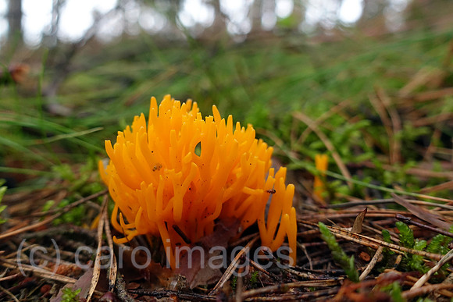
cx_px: 226
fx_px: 302
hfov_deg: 73.7
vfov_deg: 53.2
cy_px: 151
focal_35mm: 24
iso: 640
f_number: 2.8
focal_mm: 8.8
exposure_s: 1/400
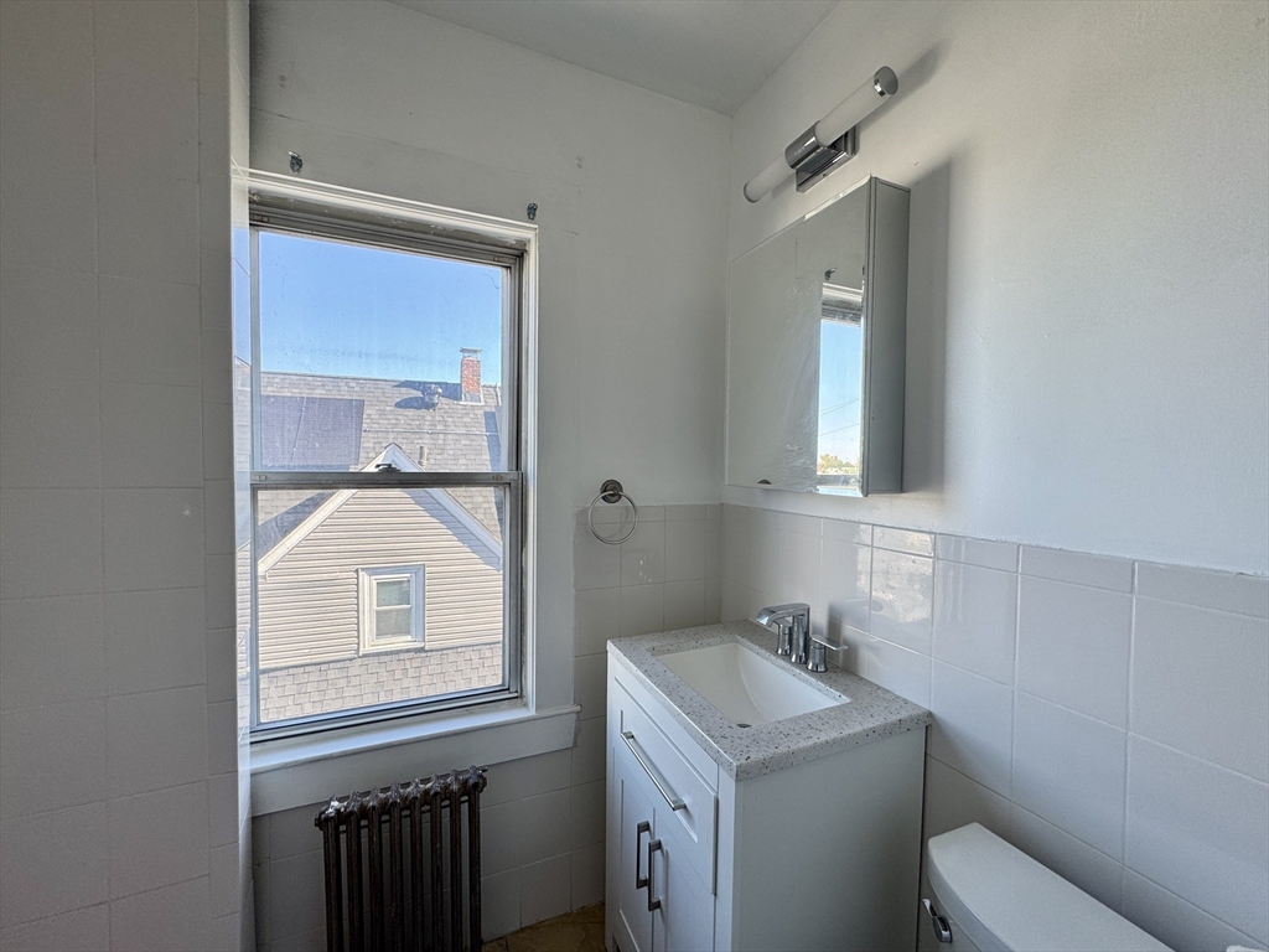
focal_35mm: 14
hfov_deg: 102.1
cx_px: 634
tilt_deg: -2.2
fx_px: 513
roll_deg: -0.5
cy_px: 476
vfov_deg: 85.7
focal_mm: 2.22
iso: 50
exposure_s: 1/99
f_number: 2.2
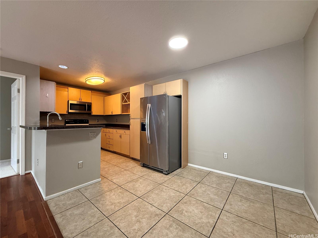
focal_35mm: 14
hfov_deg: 102.1
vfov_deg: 85.7
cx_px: 159
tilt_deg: +1.2
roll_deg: -0.3
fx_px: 129
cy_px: 119
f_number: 2.2
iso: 200
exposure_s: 1/60
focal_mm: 2.22
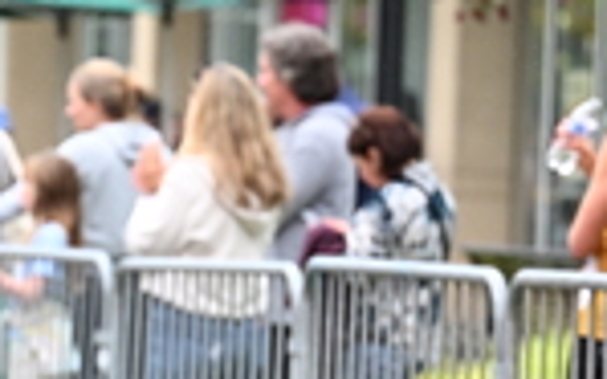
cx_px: -43
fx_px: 5788
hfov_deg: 6.0
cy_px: 391
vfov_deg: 3.7
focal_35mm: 350
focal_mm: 93
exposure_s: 1/1600
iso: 1250
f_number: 2.8
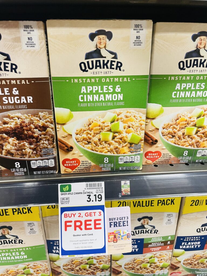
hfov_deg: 53.1
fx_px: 207
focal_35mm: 26
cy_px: 138
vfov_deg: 67.3
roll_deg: +0.6
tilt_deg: -27.3
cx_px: 104
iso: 125
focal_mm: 4.2
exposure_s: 1/60
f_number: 1.6
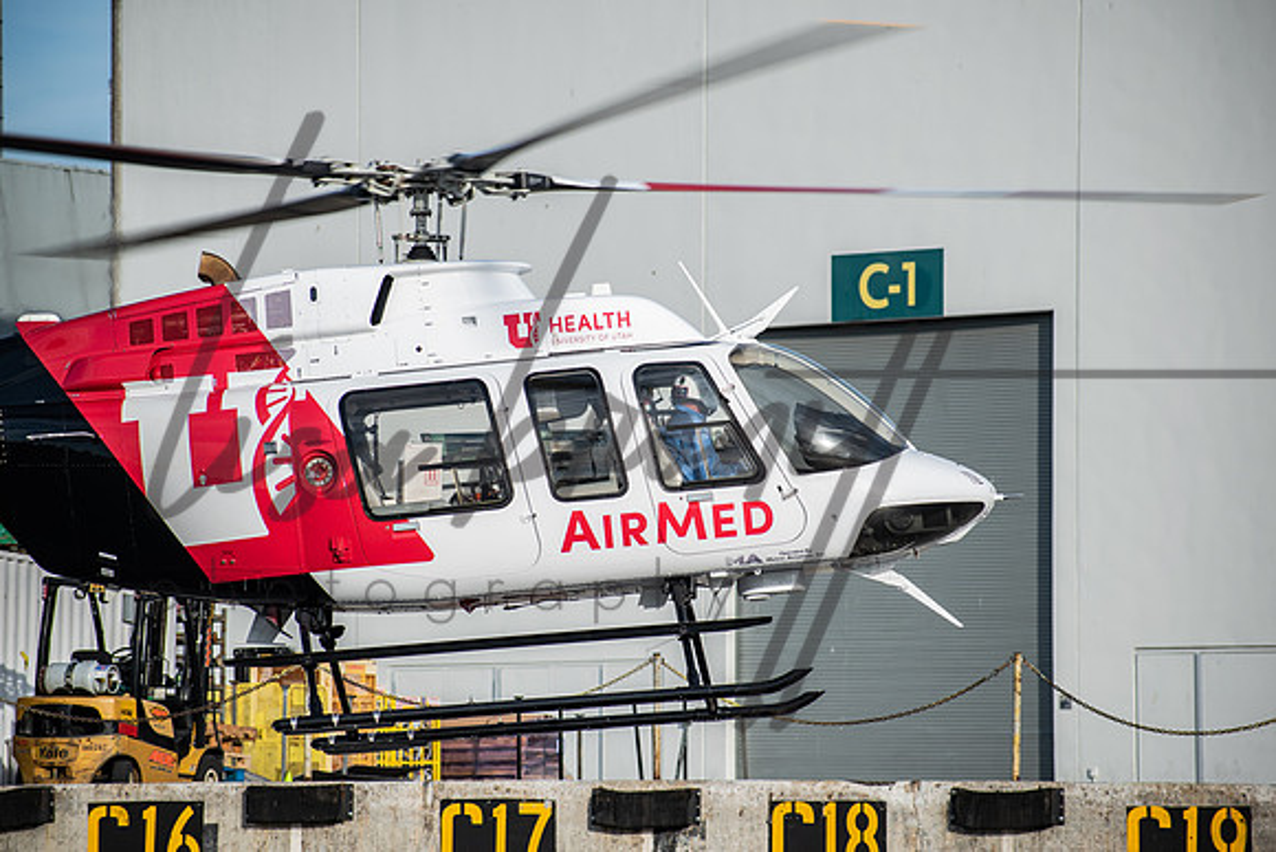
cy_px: 426
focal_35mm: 223
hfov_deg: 9.2
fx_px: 7922
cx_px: 648
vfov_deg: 6.2
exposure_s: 1/400
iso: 100
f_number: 4.8
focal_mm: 145
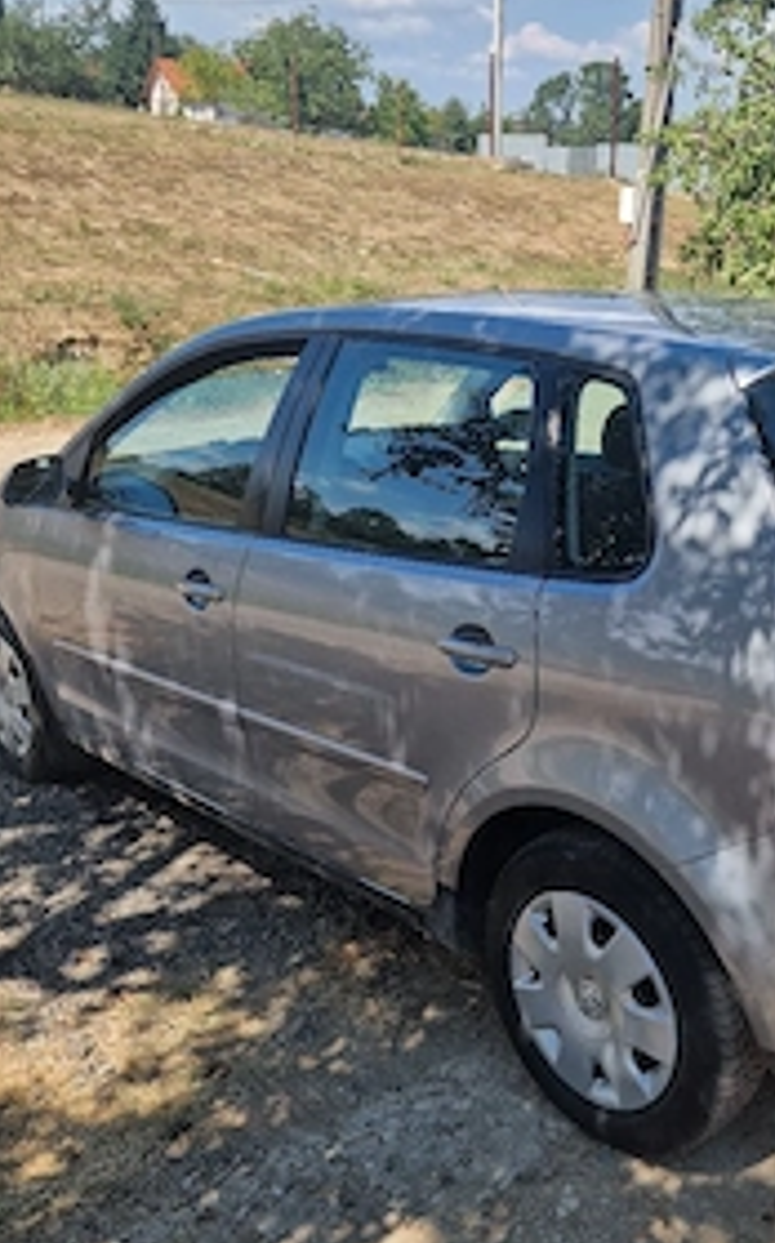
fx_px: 1185
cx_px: 566
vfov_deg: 55.3
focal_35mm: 35
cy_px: 646
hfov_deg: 35.5
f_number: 1.8
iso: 50
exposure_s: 1/1000
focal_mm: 5.4
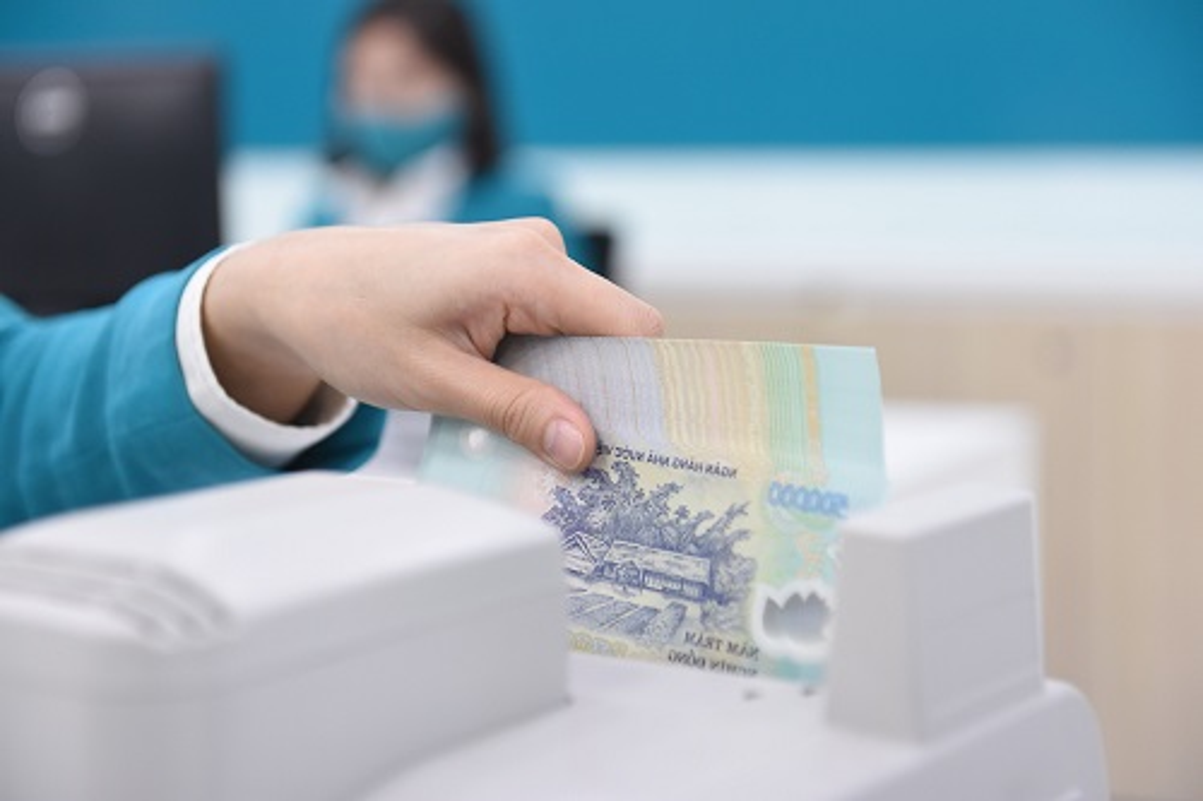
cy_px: 400
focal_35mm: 70
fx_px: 2338
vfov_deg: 19.4
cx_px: 602
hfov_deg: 28.9
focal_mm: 70
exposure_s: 1/400
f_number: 4
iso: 2500
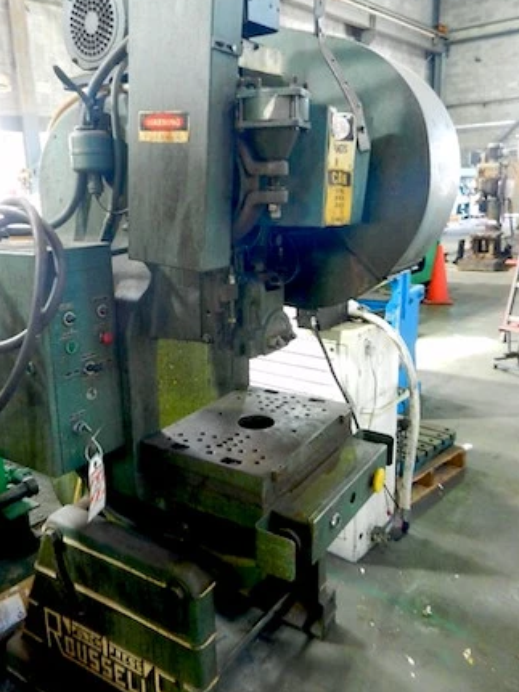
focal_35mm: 29
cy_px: 339
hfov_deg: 48.1
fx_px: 580
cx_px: 221
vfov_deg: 61.7
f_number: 3.5
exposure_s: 1/3
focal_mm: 4.5
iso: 200
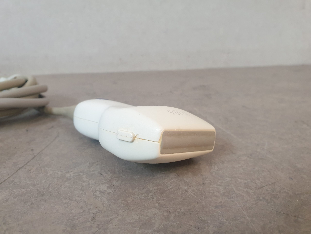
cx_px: 156
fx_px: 234
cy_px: 117
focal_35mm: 26
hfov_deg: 67.3
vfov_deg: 53.1
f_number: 2.4
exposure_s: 1/50
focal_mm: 4.3
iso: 320
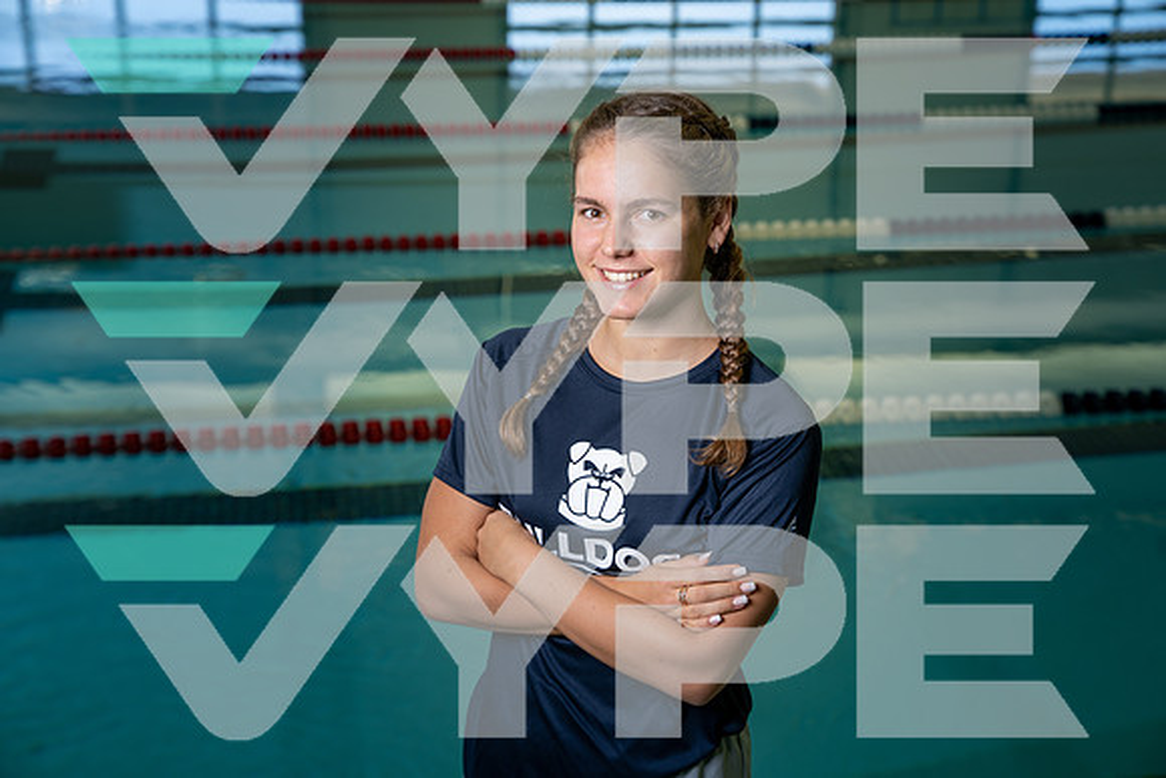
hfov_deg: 30.5
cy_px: 389
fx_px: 2138
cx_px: 583
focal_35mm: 66
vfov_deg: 20.6
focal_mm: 66
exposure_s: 1/250
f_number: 4.5
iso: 200
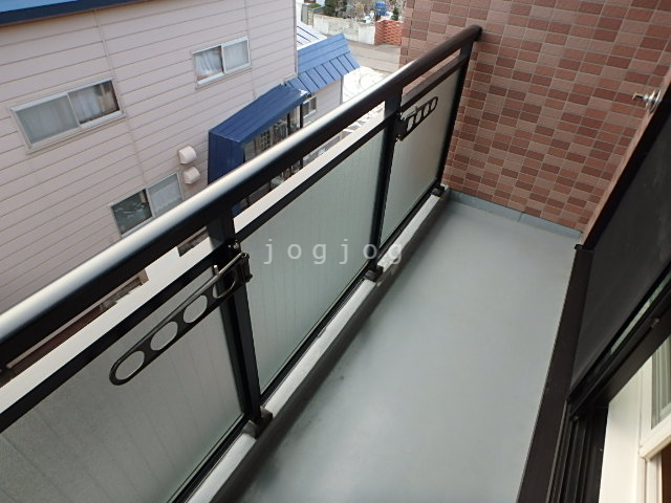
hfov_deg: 79.0
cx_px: 336
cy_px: 252
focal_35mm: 21
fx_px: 407
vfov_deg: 63.4
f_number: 3.5
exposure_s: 1/60
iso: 125
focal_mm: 3.7
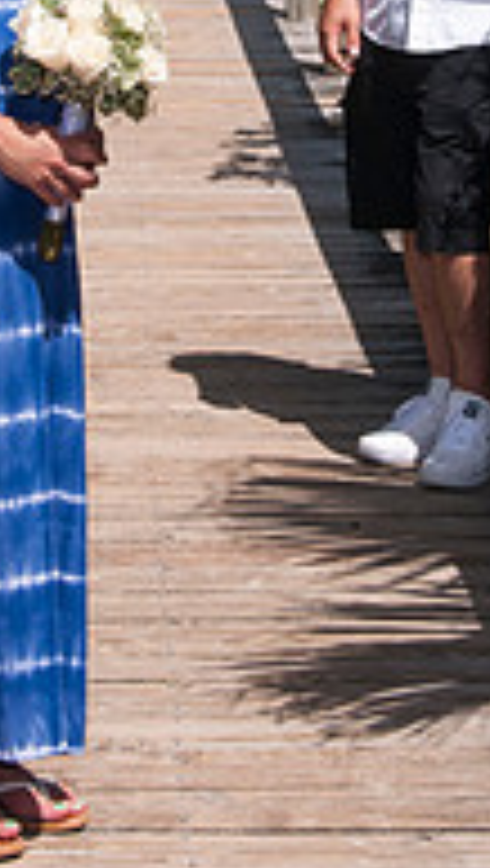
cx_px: 236
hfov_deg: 8.8
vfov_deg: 15.2
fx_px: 3201
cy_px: 22
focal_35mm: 139
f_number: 13
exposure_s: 1/250
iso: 100
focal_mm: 38
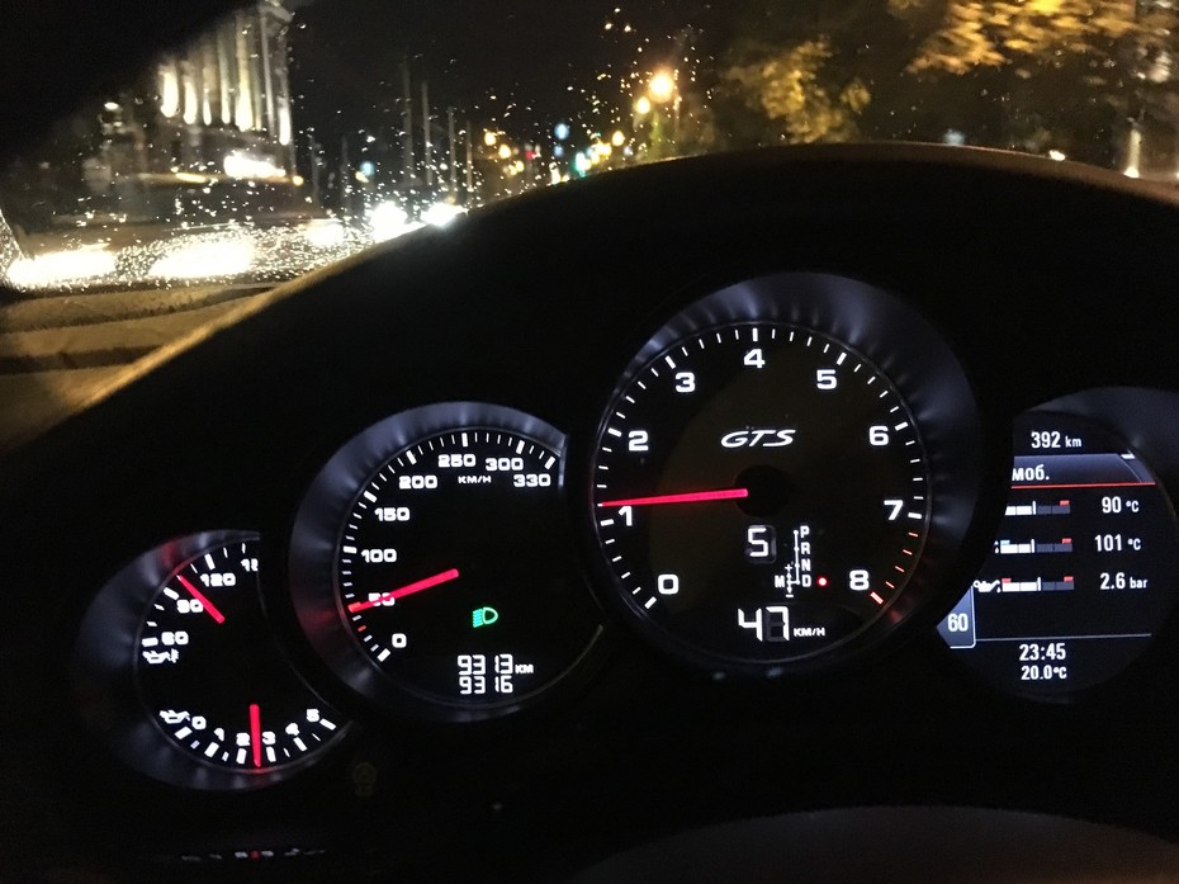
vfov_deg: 48.2
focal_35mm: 29
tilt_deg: -13.0
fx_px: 987
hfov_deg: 61.7
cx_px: 590
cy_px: 442
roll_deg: +0.2
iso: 1250
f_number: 2.2
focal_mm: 4.15
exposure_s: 1/17
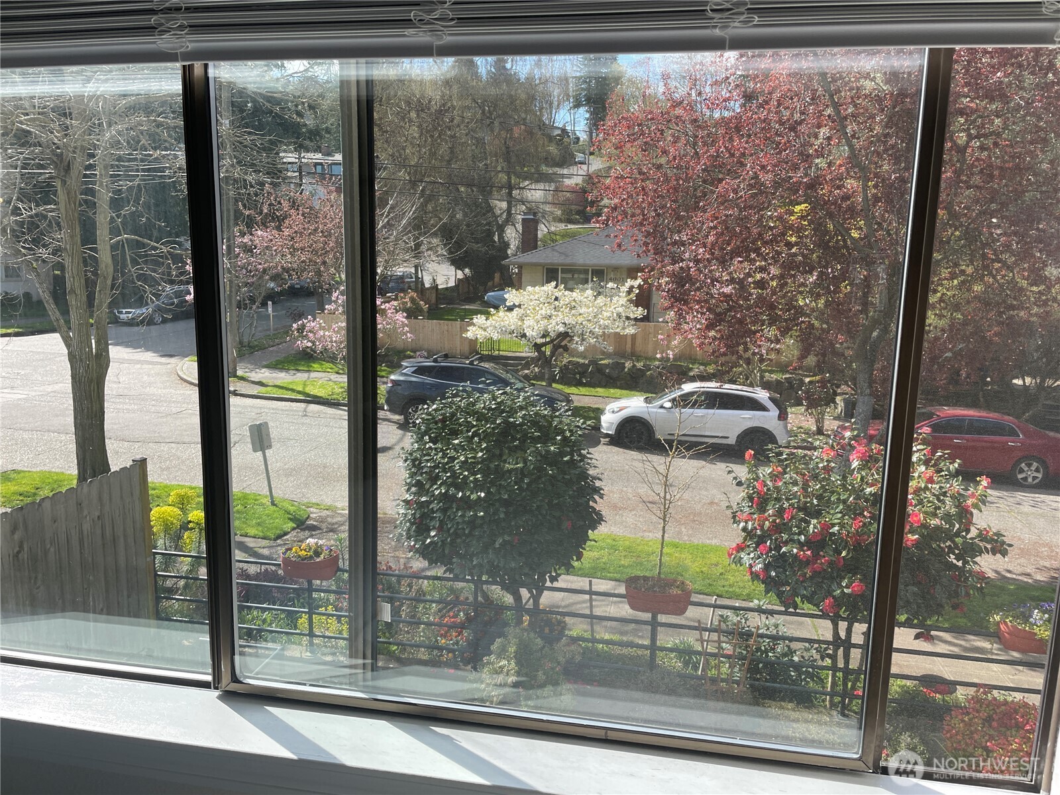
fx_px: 796
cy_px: 398
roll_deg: -0.9
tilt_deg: -10.3
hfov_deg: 67.3
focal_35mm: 26
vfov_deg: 53.1
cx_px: 530
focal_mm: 4.2
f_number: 1.6
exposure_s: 1/972
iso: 32
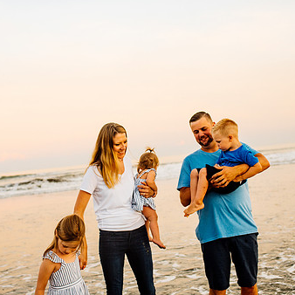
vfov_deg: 33.4
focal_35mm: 51
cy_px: 150
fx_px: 492
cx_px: 125
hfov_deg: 33.3
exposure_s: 1/500
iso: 250
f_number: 2.8
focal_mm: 35
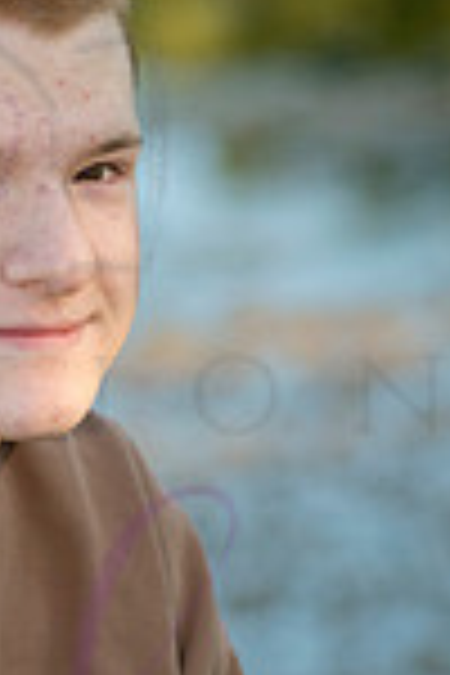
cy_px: 554
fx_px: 6749
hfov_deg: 3.8
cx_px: -27
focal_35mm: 360
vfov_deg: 5.7
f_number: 4.5
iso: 400
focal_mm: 120
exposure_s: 1/400
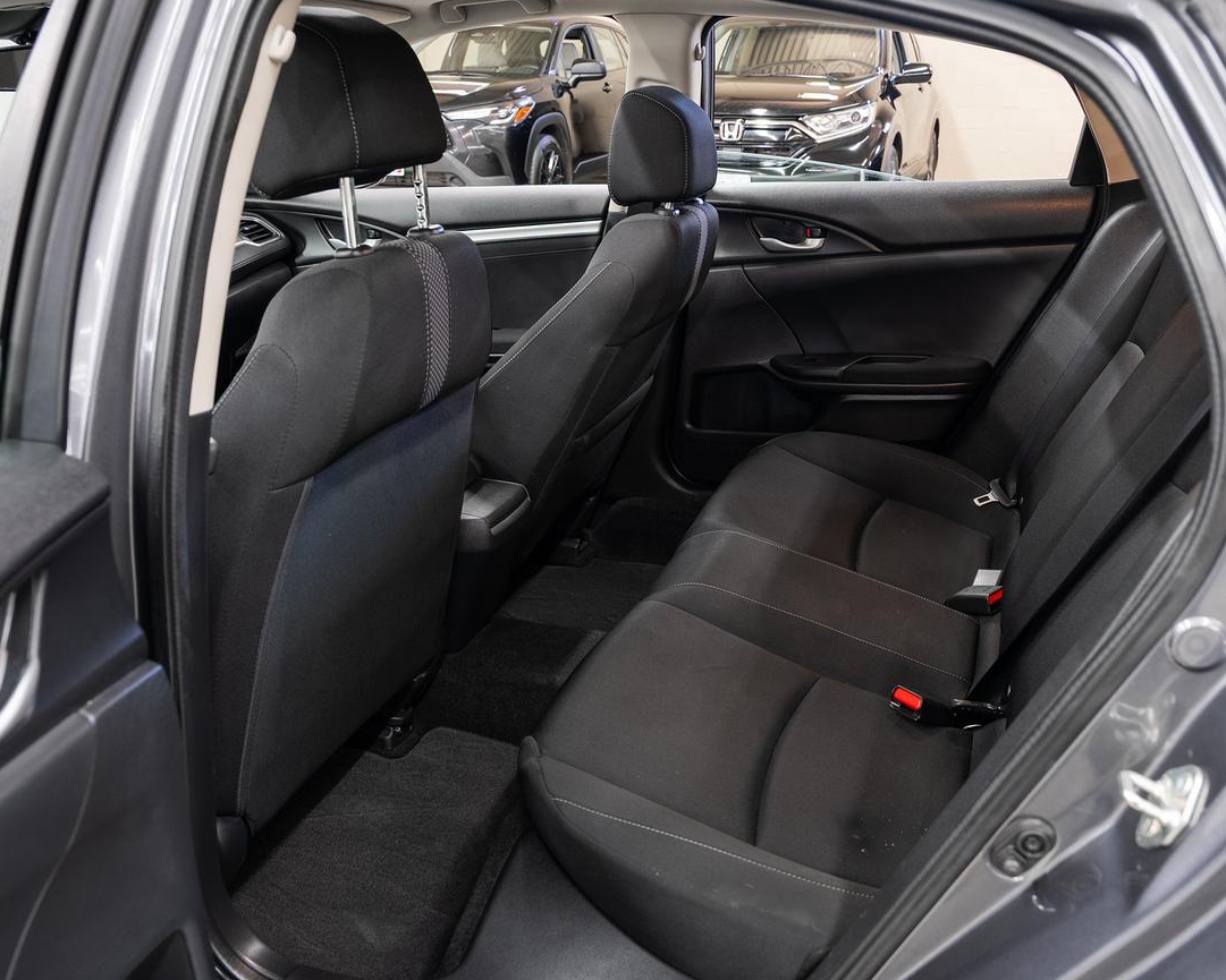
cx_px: 667
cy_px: 492
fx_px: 1089
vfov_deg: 48.5
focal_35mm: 30
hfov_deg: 58.7
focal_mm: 24
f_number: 5.6
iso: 100
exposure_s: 1/1.25
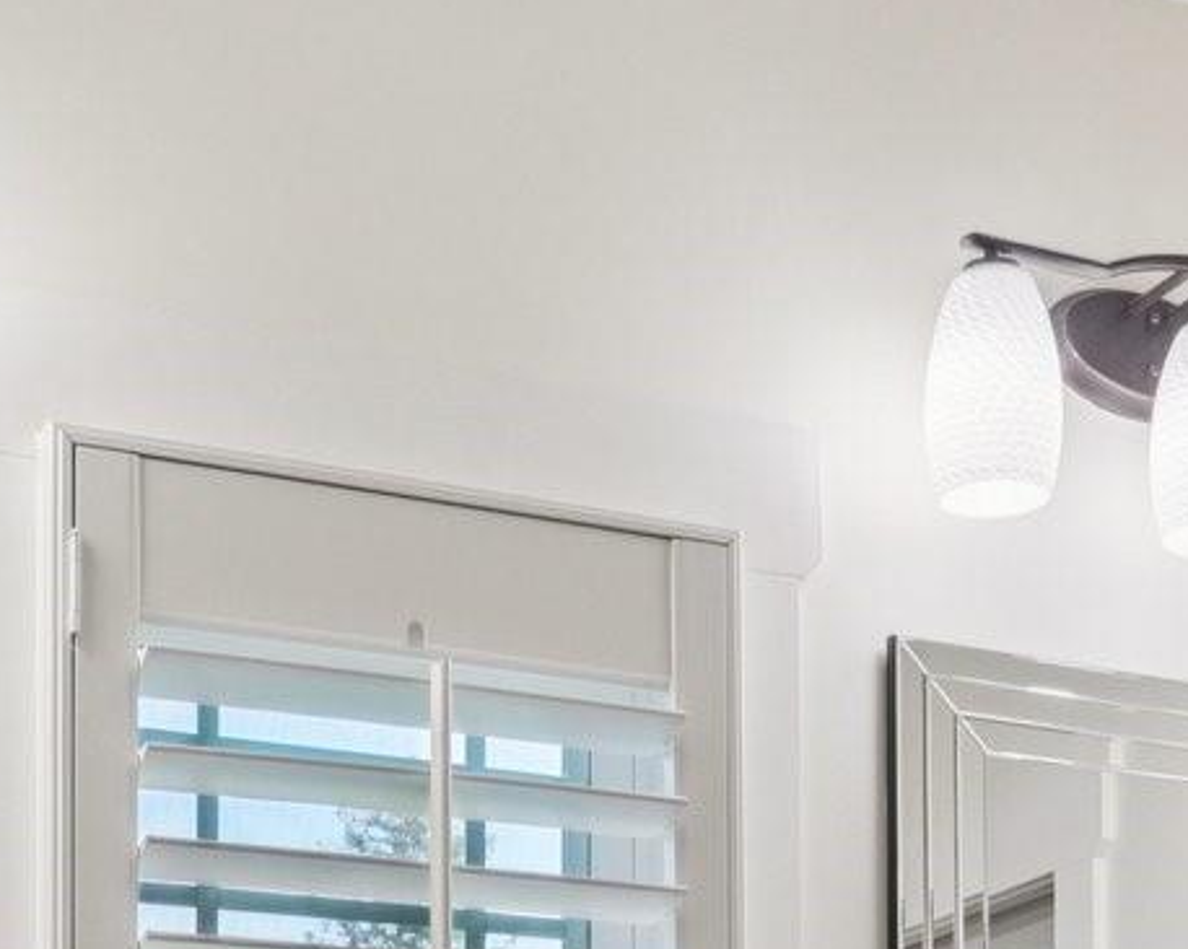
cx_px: 706
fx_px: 2214
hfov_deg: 30.0
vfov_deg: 20.1
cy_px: 1508
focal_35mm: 63
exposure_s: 1/30
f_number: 8
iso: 400
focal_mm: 10
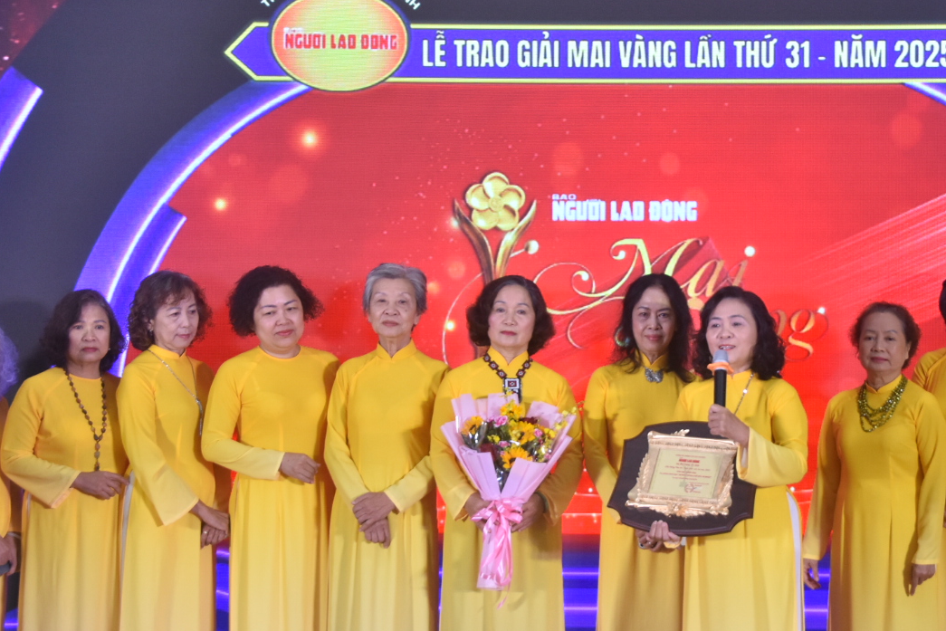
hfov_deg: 21.8
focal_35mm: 93
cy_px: 363
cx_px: 622
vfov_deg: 14.7
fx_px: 2444
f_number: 7.1
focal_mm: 40
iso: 1000
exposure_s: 1/200
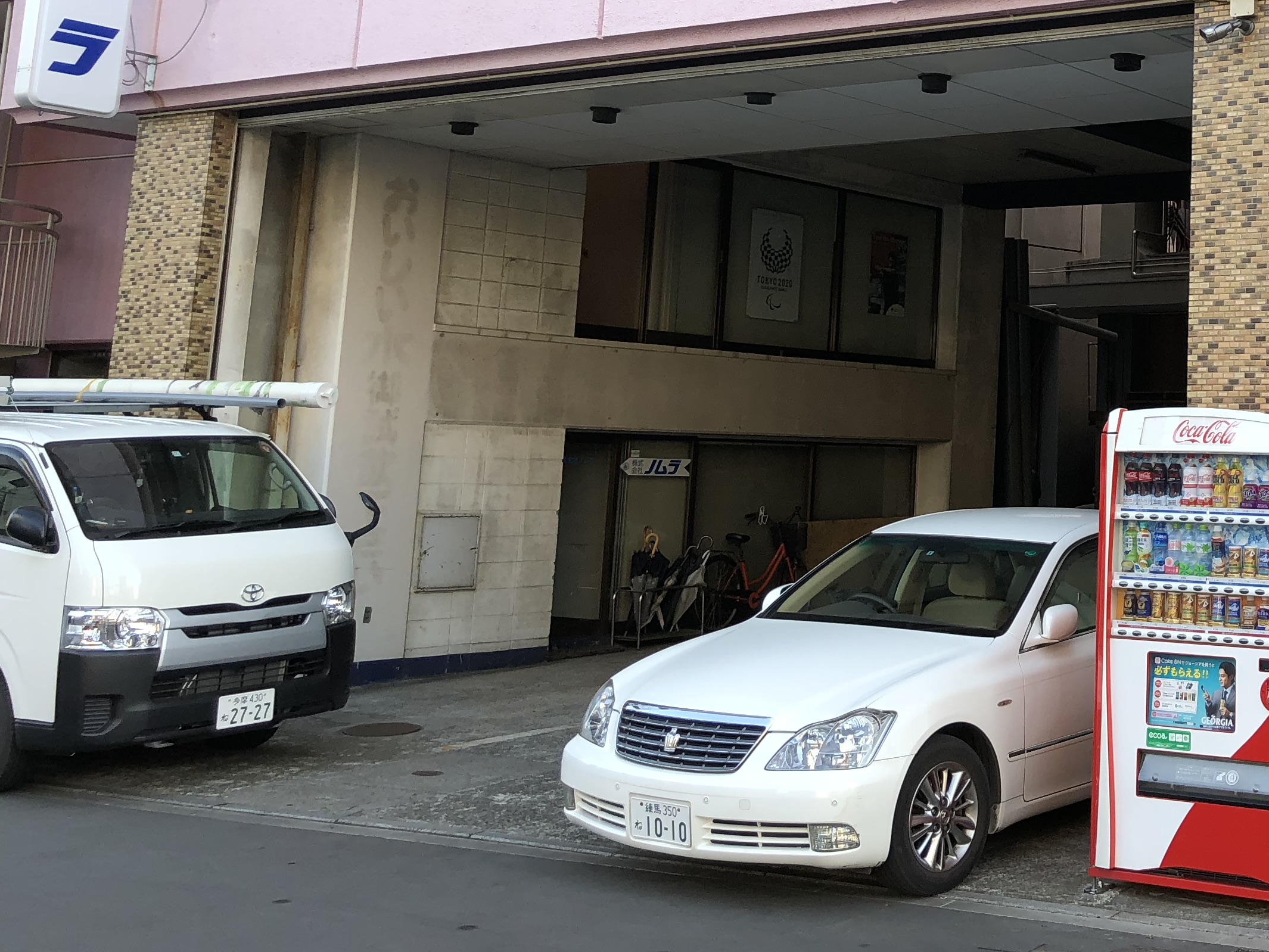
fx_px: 1943
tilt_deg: +10.6
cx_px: 1134
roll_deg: -1.1
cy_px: 127
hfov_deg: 34.2
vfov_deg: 26.7
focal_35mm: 53
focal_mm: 4
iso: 20
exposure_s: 1/162
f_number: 1.8
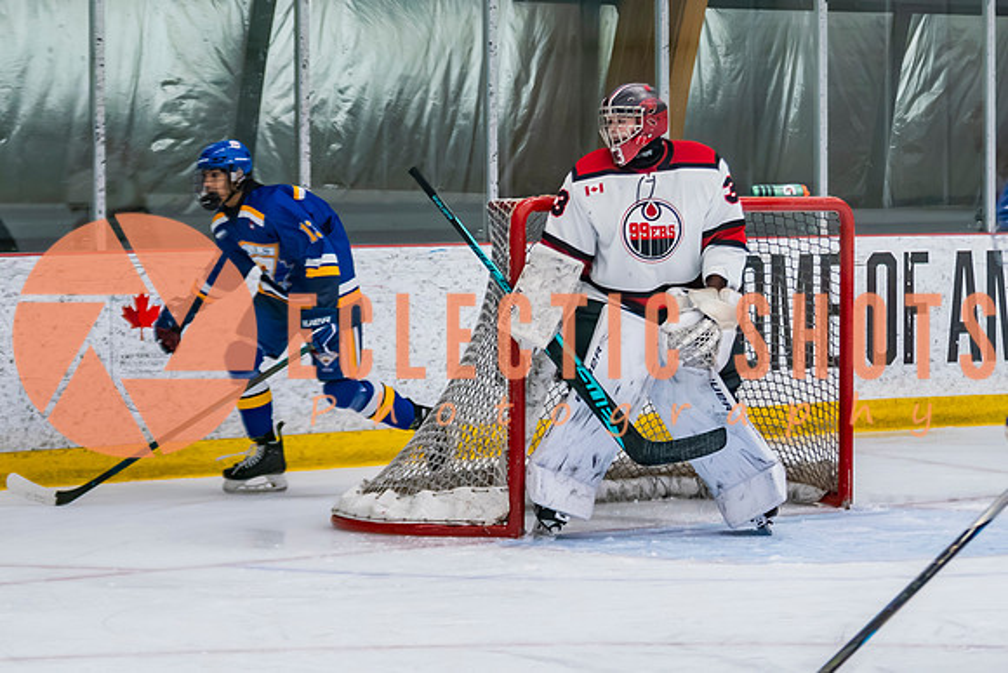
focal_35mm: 157
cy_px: 396
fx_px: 4404
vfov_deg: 8.7
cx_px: 476
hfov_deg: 13.1
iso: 2000
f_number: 2.8
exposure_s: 1/640
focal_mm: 80
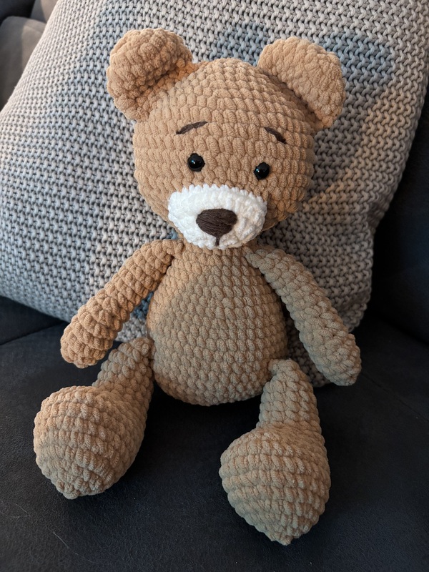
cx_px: 214
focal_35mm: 26
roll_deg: -6.3
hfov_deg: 53.1
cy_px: 286
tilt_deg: -33.2
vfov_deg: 67.3
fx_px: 430
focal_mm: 5.96
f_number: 1.6
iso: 640
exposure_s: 1/29
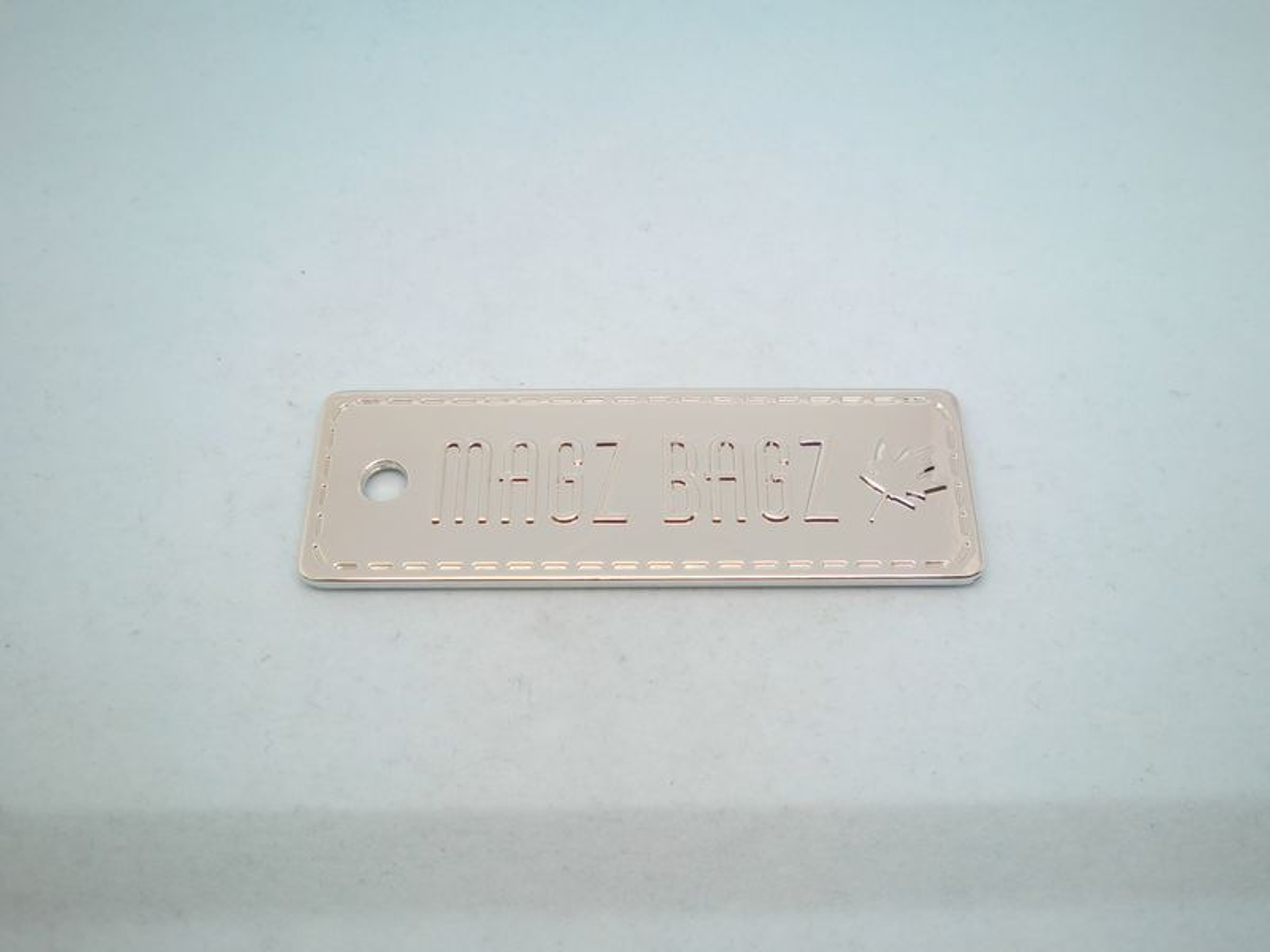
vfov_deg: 41.8
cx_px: 635
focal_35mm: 34
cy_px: 476
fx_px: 1247
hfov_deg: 54.0
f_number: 2.8
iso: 100
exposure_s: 1/80
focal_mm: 5.58
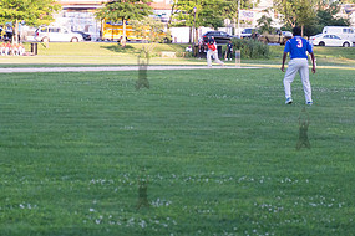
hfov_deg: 16.8
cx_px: 142
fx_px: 1203
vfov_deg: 11.2
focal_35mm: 122
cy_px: 68
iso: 1600
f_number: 2.8
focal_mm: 60
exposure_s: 1/3200
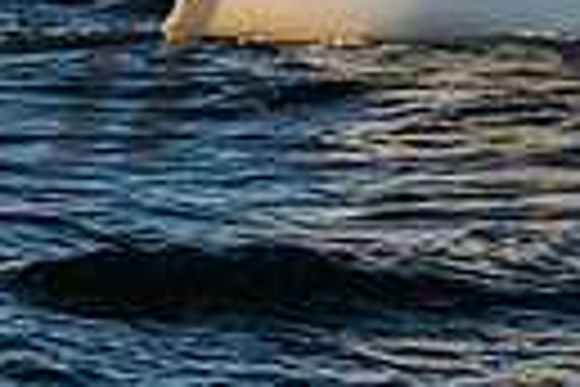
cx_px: -380
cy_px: -644
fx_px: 4076
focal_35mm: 253
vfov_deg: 5.2
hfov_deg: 7.9
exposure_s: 1/1000
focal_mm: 41
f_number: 8
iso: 640
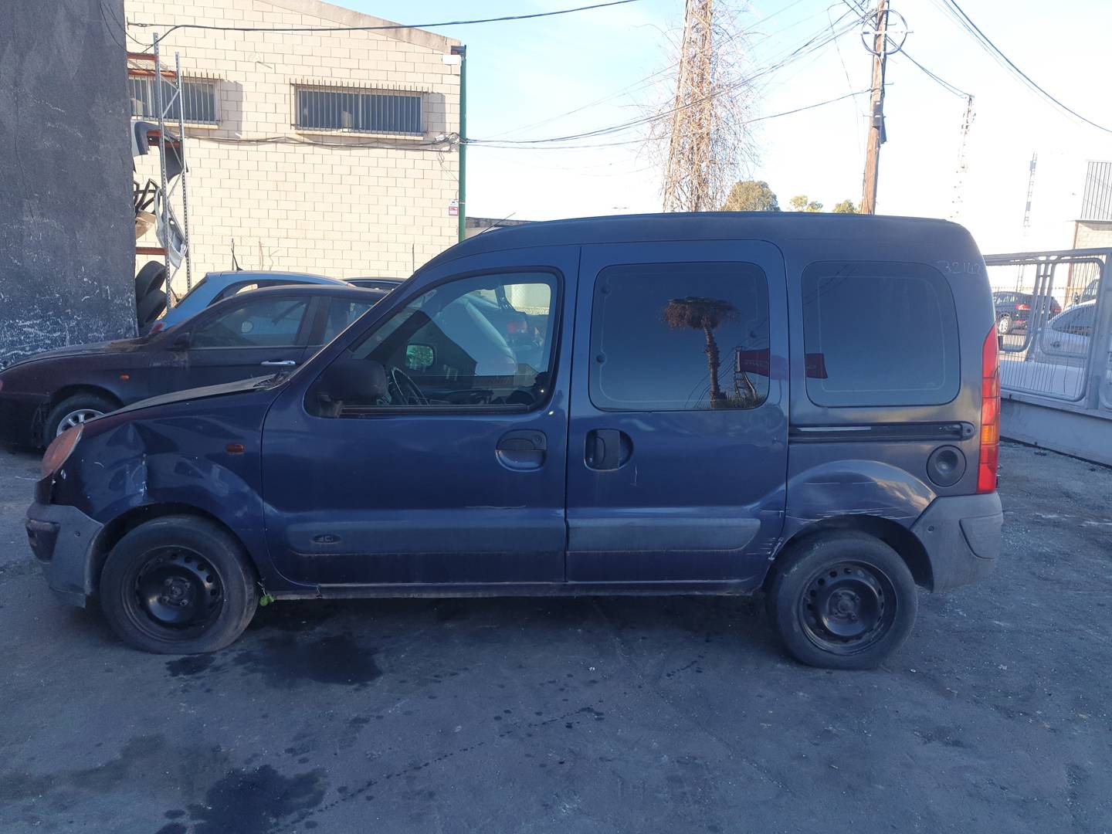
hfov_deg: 67.3
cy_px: 417
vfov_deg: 53.1
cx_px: 556
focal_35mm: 26
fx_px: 835
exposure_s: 1/418
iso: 50
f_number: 2.4
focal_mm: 4.3
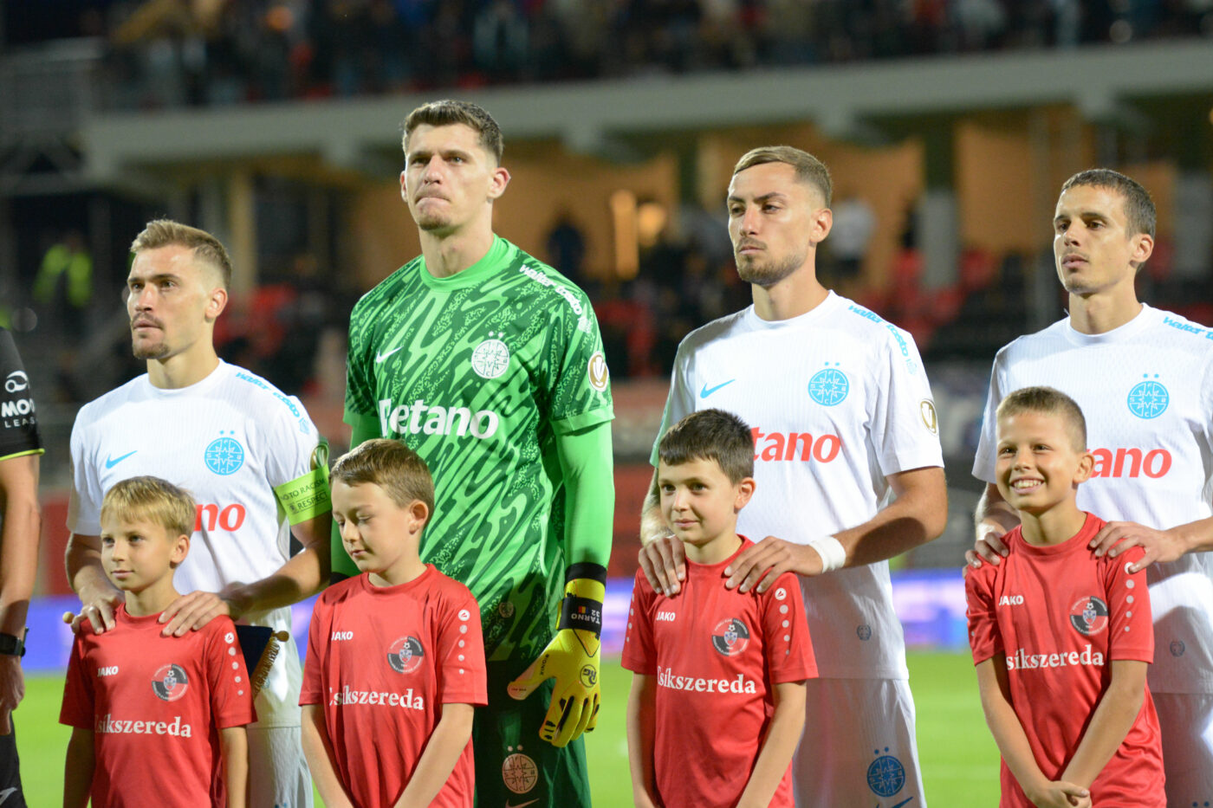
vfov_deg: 6.8
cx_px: 606
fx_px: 6822
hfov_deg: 10.2
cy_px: 404
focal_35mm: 202
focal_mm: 135
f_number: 2.8
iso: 2500
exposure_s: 1/640
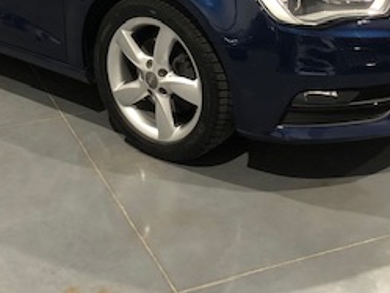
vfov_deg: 19.5
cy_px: -41
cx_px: 168
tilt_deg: -14.2
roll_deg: +2.2
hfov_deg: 27.0
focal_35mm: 72
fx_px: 812
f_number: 1.8
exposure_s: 1/17
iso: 50
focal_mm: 3.99
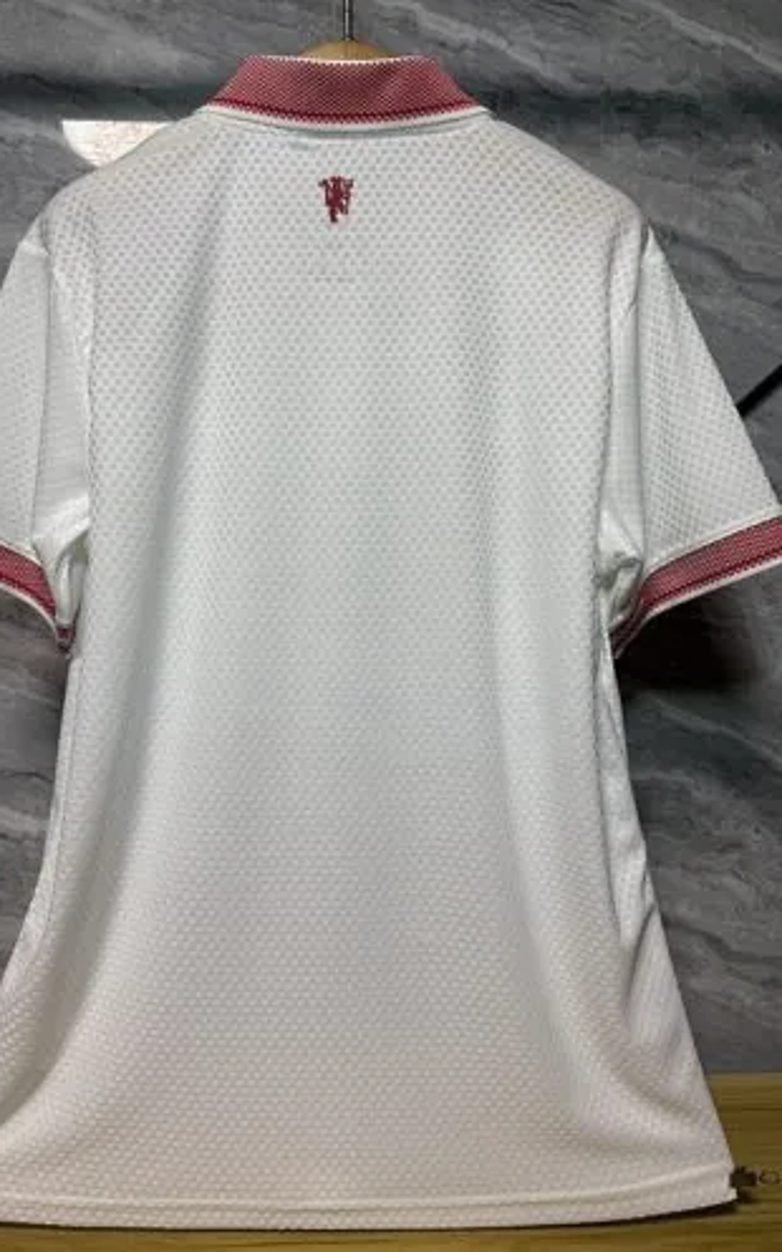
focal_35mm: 26
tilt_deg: -1.9
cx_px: 353
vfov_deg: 70.4
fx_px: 887
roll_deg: -0.3
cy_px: 632
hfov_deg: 47.5
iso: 80
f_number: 1.78
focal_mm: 6.76
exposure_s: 1/100
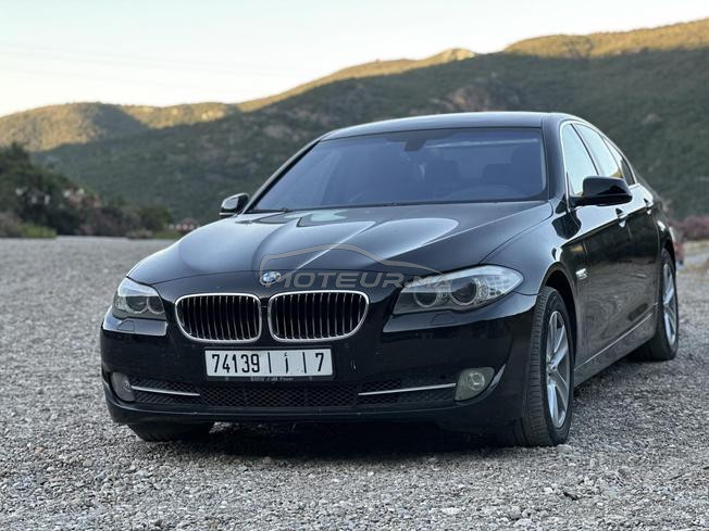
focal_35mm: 77
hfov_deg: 25.3
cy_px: 266
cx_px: 354
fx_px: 1577
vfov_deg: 19.1
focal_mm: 9
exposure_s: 1/121
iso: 100
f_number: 2.8
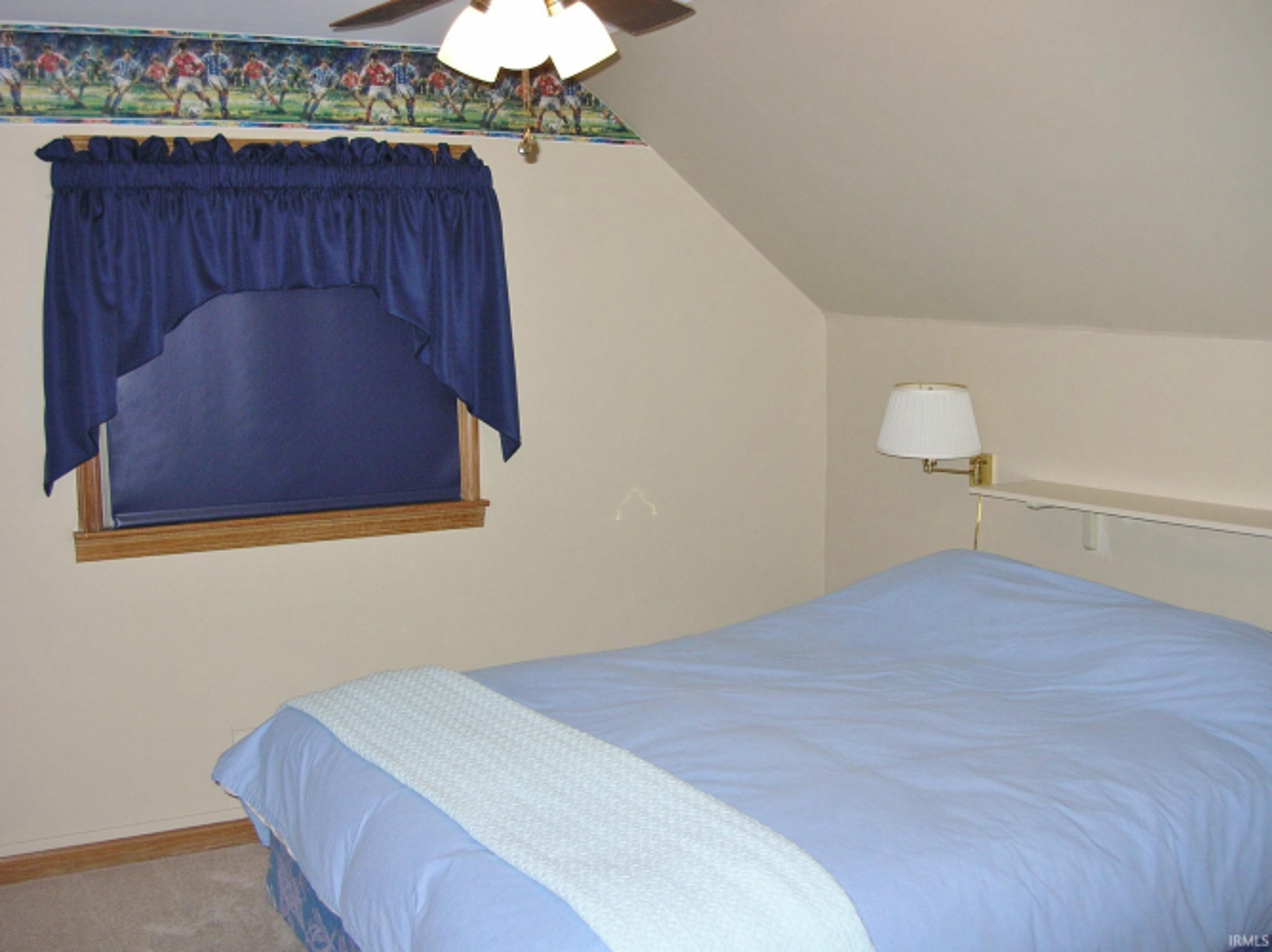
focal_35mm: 36
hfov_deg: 51.4
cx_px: 636
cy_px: 476
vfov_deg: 39.6
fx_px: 1322
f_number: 2.7
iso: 60
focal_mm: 6
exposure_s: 1/60.1
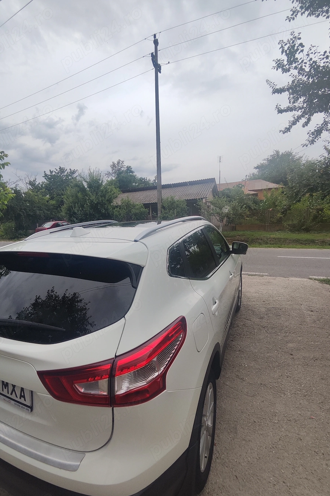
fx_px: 234
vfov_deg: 93.3
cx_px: 145
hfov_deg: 70.2
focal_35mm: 17
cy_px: 252
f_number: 2.2
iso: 50
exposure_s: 1/997
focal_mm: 1.65
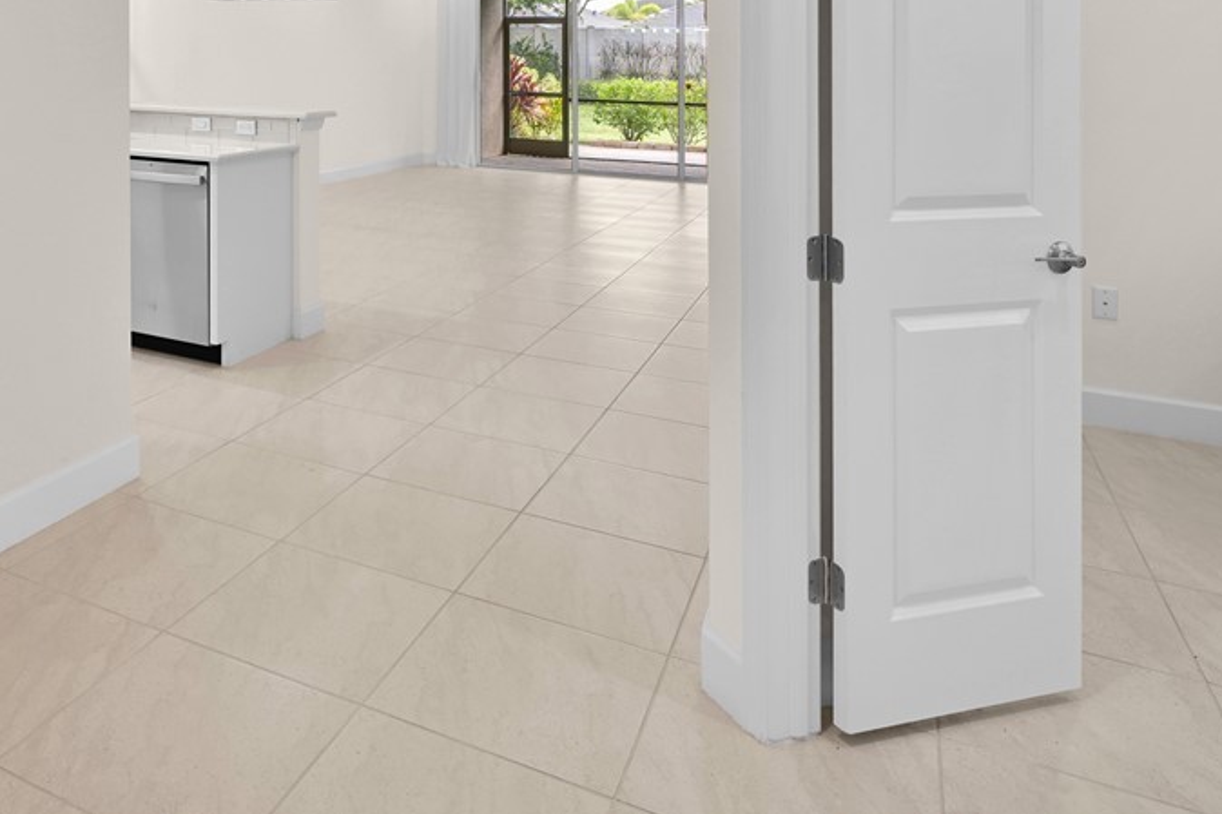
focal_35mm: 29
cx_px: 303
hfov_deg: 60.1
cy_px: 163
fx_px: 984
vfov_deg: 42.9
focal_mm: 12
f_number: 3.5
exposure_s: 1/30
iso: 100
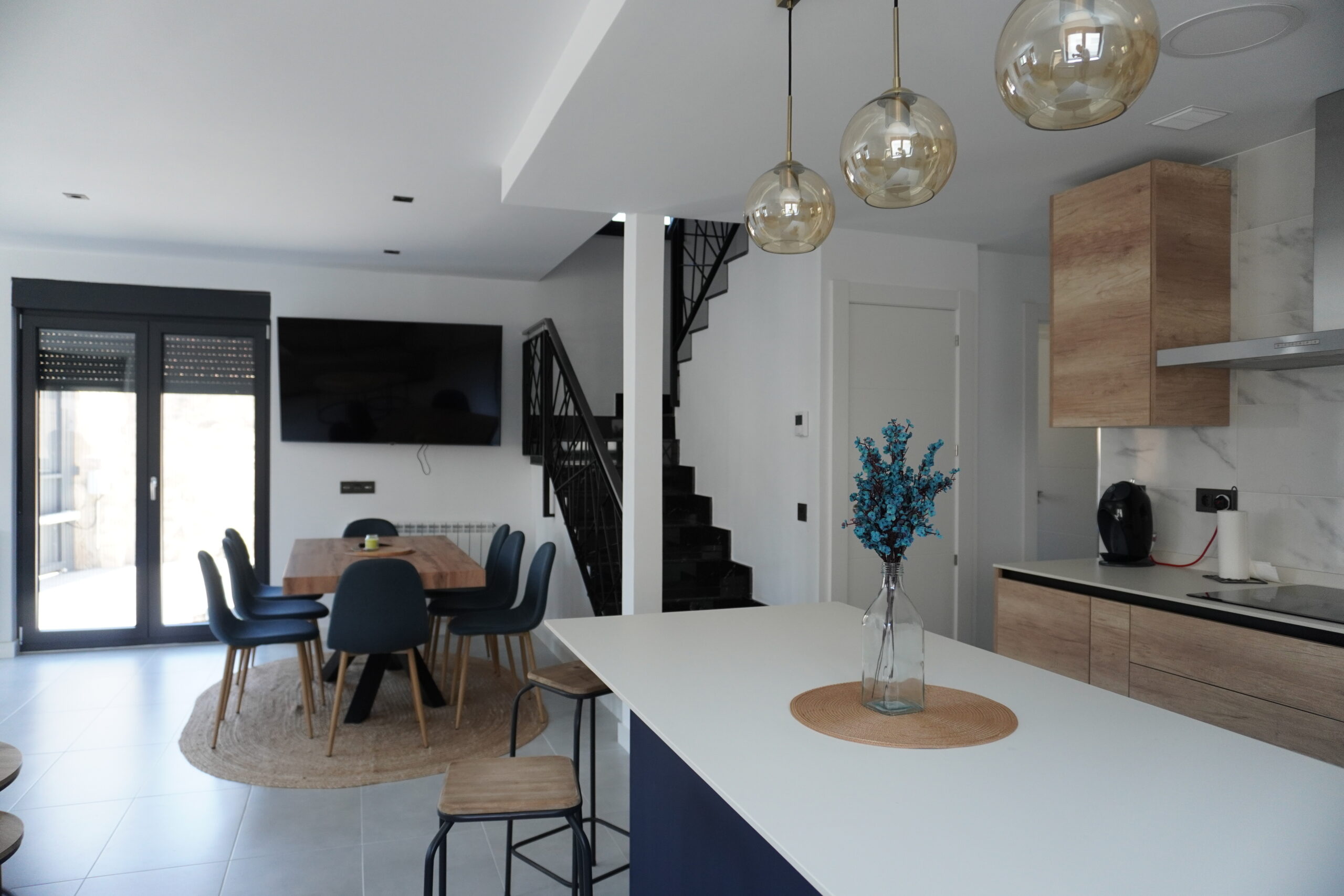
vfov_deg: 53.1
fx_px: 896
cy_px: 448
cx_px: 672
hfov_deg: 73.7
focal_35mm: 24
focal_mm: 16
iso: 640
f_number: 3.5
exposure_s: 1/160
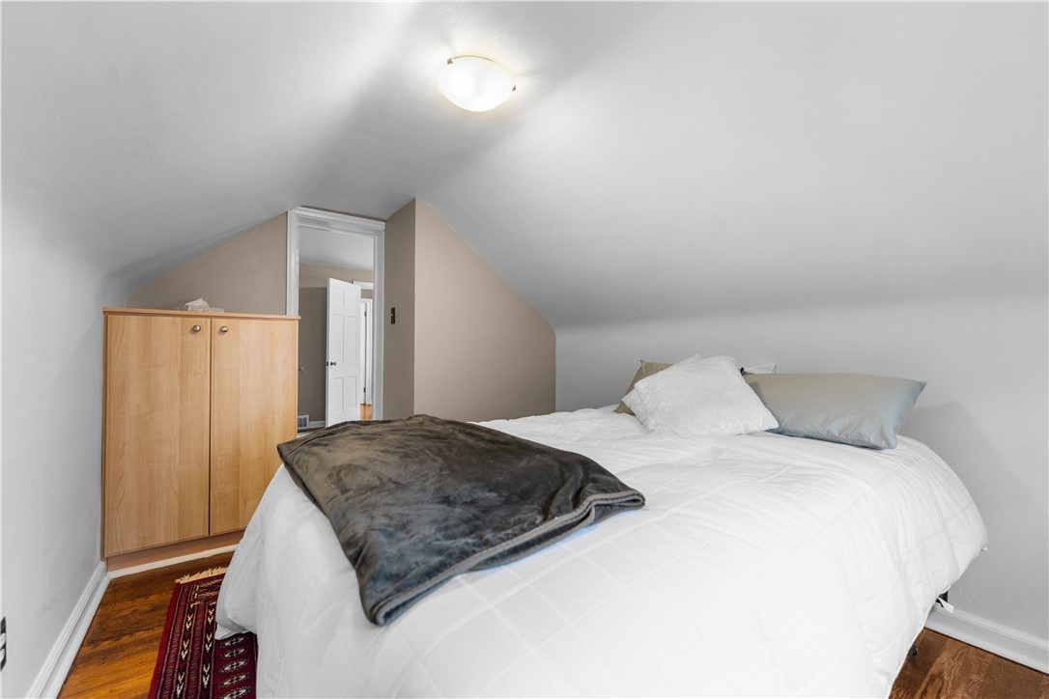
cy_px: 350
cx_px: 524
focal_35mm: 14
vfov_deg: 81.2
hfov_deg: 104.3
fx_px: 408
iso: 200
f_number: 4
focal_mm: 14
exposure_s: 1/8
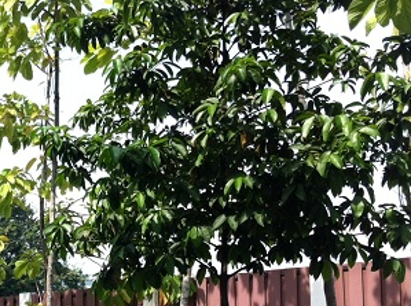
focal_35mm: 75
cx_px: -10
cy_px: 318
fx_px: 889
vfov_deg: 18.9
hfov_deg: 24.7
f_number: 2.8
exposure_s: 1/520
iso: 80
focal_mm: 3.85
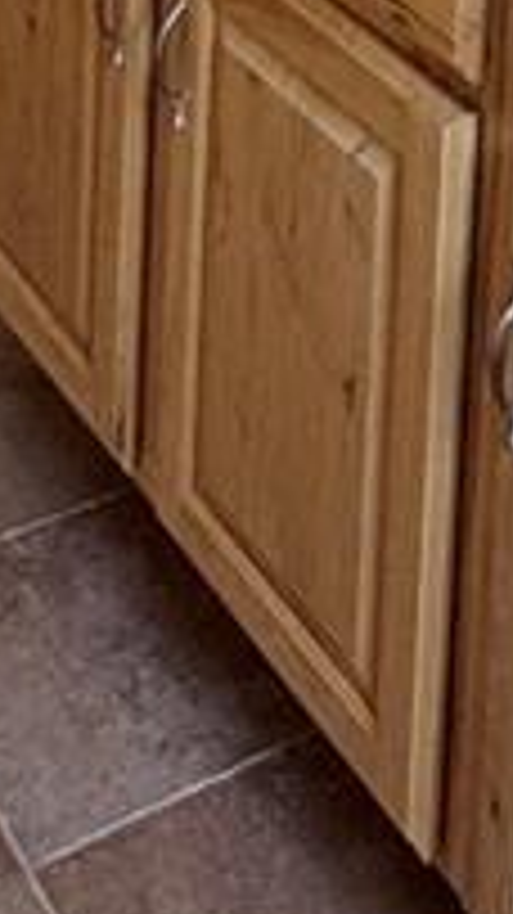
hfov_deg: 13.4
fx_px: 2179
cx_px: 387
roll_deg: -2.8
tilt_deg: -5.3
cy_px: -783
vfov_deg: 18.1
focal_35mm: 90
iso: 250
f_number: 2.2
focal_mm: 2.22
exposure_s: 1/120
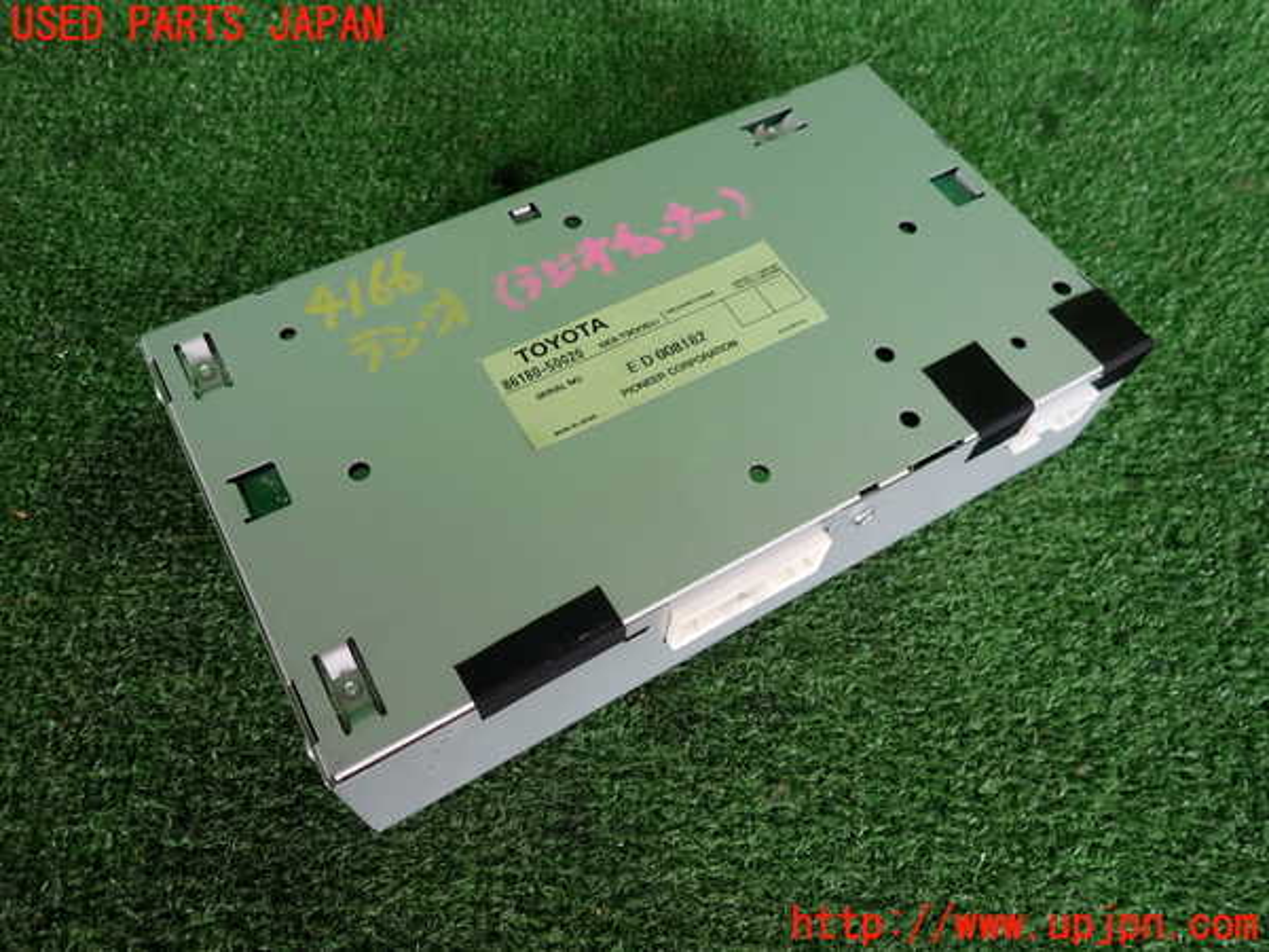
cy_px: 476
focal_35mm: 25
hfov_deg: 69.4
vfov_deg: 54.9
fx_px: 916
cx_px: 634
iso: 160
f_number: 2
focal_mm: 4.5
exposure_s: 1/60
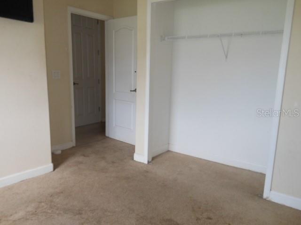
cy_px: 112
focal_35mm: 29
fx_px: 252
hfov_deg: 61.7
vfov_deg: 48.2
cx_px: 150
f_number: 3.3
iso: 160
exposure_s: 1/30
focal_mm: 5.2
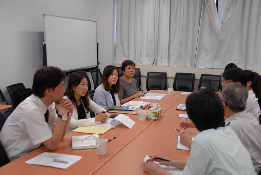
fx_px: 305
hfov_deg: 46.3
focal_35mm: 42
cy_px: 88
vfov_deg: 32.0
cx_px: 130
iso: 400
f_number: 4
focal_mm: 28
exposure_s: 1/60
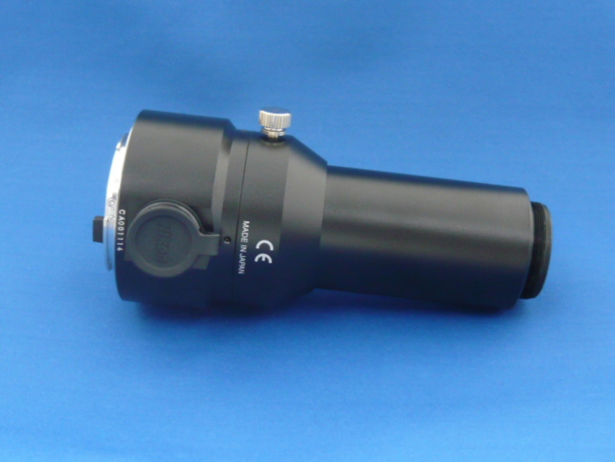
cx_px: 308
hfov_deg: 36.2
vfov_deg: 27.5
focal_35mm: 53
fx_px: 942
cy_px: 231
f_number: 3.1
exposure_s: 1/25
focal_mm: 5.5
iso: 200
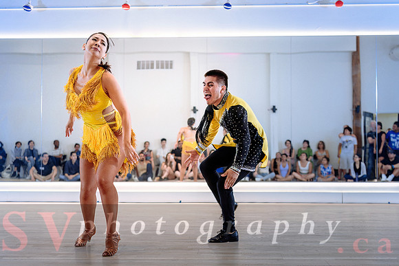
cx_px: 217
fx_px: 531
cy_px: 145
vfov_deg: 28.2
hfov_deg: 41.2
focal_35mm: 48
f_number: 2.8
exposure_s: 1/250
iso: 1600
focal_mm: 44
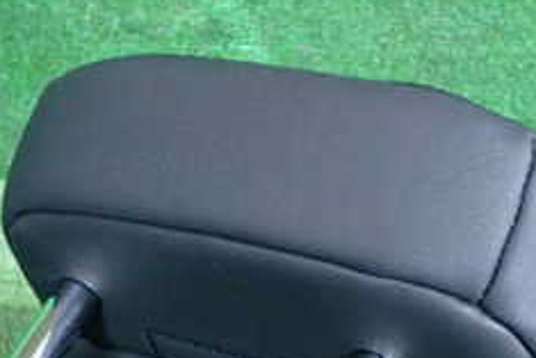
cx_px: 203
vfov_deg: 13.0
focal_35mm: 101
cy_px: 483
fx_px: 1505
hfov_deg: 20.2
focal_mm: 6.83
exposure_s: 1/125
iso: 800
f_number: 2.7
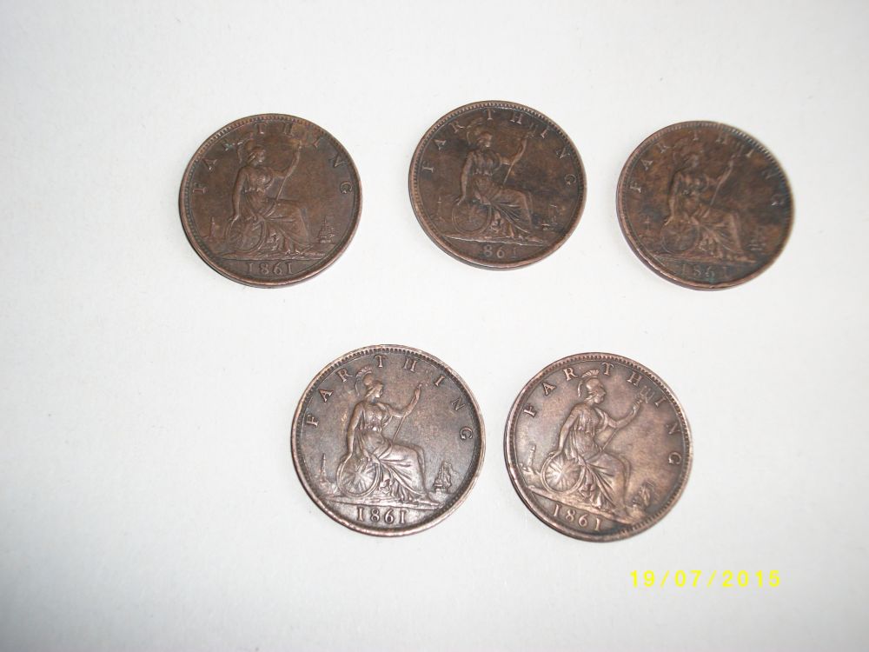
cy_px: 326
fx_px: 979
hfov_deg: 47.9
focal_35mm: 39
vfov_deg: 36.8
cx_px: 434
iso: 125
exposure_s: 1/50.3
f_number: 3.2
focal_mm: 7.1
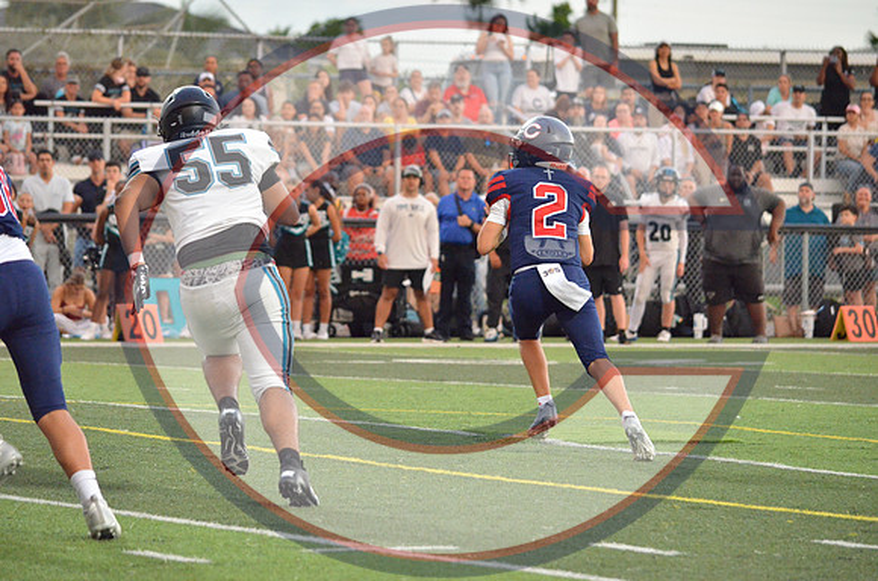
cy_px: 290
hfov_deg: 8.1
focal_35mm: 255
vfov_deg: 5.4
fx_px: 6206
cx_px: 439
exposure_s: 1/500
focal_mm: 170
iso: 4000
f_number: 5
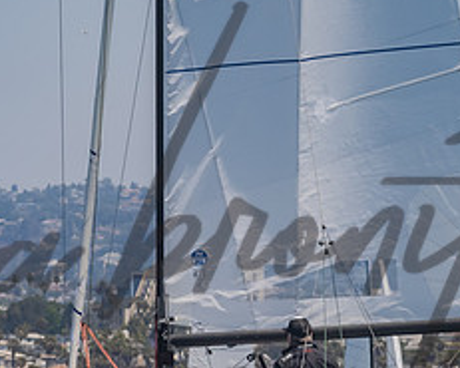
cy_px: 227
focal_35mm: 582
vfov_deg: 2.7
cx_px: 267
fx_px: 7927
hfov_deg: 3.3
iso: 640
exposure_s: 1/1000
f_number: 14
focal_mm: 160
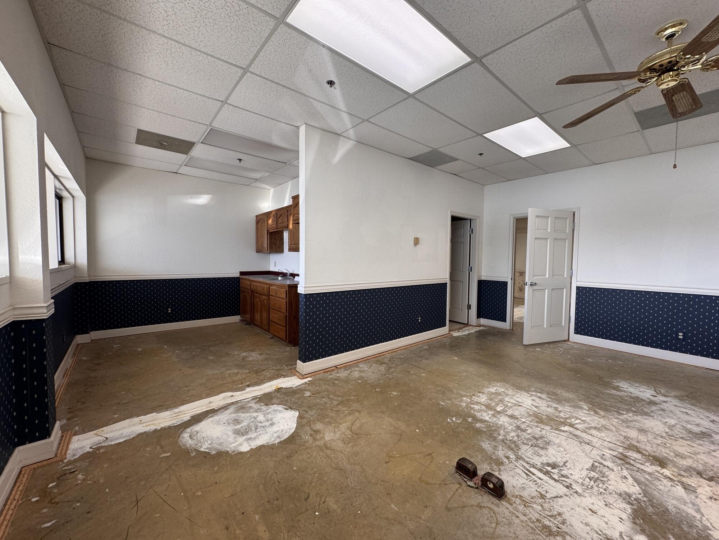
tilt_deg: -3.3
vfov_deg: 85.7
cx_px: 360
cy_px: 270
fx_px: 291
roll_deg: -0.2
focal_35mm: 14
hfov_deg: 102.1
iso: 100
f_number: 2.2
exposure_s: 1/118
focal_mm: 2.22
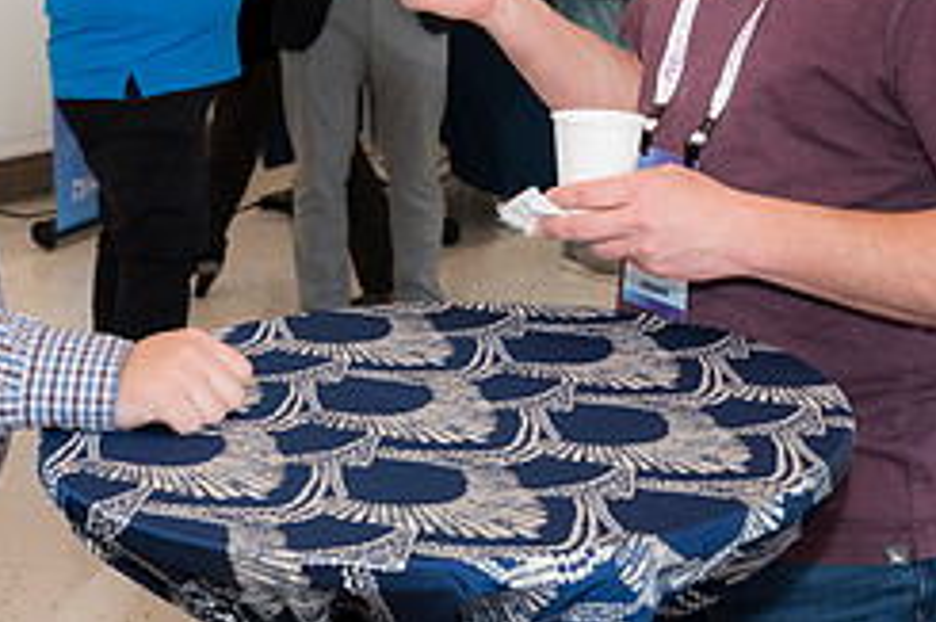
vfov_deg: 14.7
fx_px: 2338
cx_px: 462
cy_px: -113
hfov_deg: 22.6
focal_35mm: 90
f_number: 5.6
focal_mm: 38
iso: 800
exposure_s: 1/200
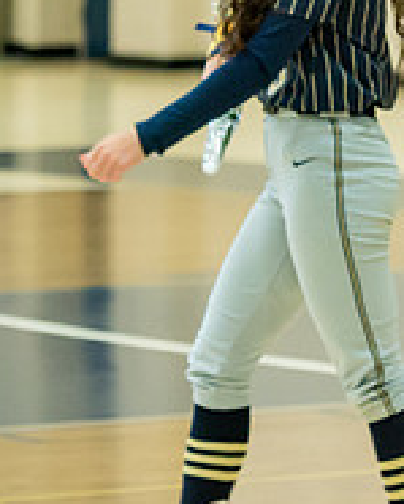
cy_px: 62
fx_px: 6078
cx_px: 310
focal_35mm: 407
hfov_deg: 3.8
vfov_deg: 4.7
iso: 4000
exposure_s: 1/200
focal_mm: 105
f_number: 4
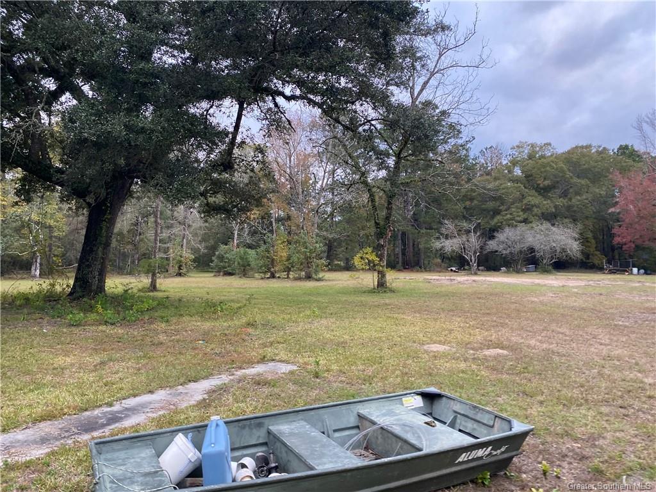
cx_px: 328
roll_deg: -1.2
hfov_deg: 67.3
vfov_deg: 53.1
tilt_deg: +7.2
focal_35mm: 26
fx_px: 493
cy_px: 246
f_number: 1.8
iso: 125
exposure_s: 1/106
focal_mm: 4.25
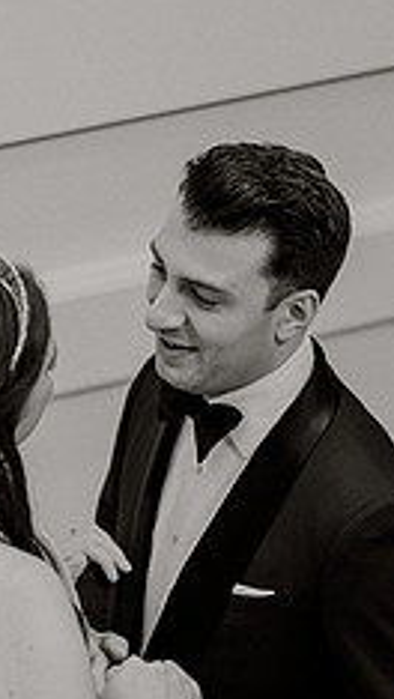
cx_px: -81
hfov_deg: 4.5
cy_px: 538
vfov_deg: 7.9
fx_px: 5041
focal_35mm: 272
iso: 800
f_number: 1.8
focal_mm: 105
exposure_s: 1/400
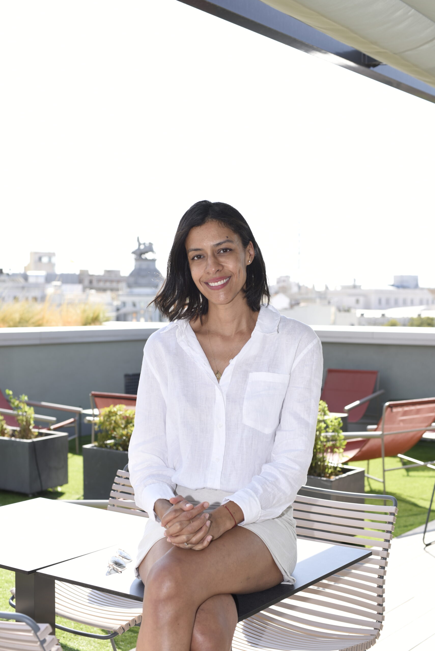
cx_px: 218
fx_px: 905
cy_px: 326
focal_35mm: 50
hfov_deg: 27.0
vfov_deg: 39.6
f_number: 5.6
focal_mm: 50
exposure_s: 1/200
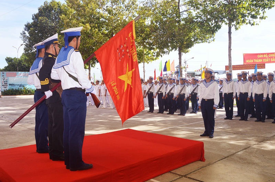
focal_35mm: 32
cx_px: 138
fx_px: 240
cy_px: 91
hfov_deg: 59.6
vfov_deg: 41.6
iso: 400
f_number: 9
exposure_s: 1/320
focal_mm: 21
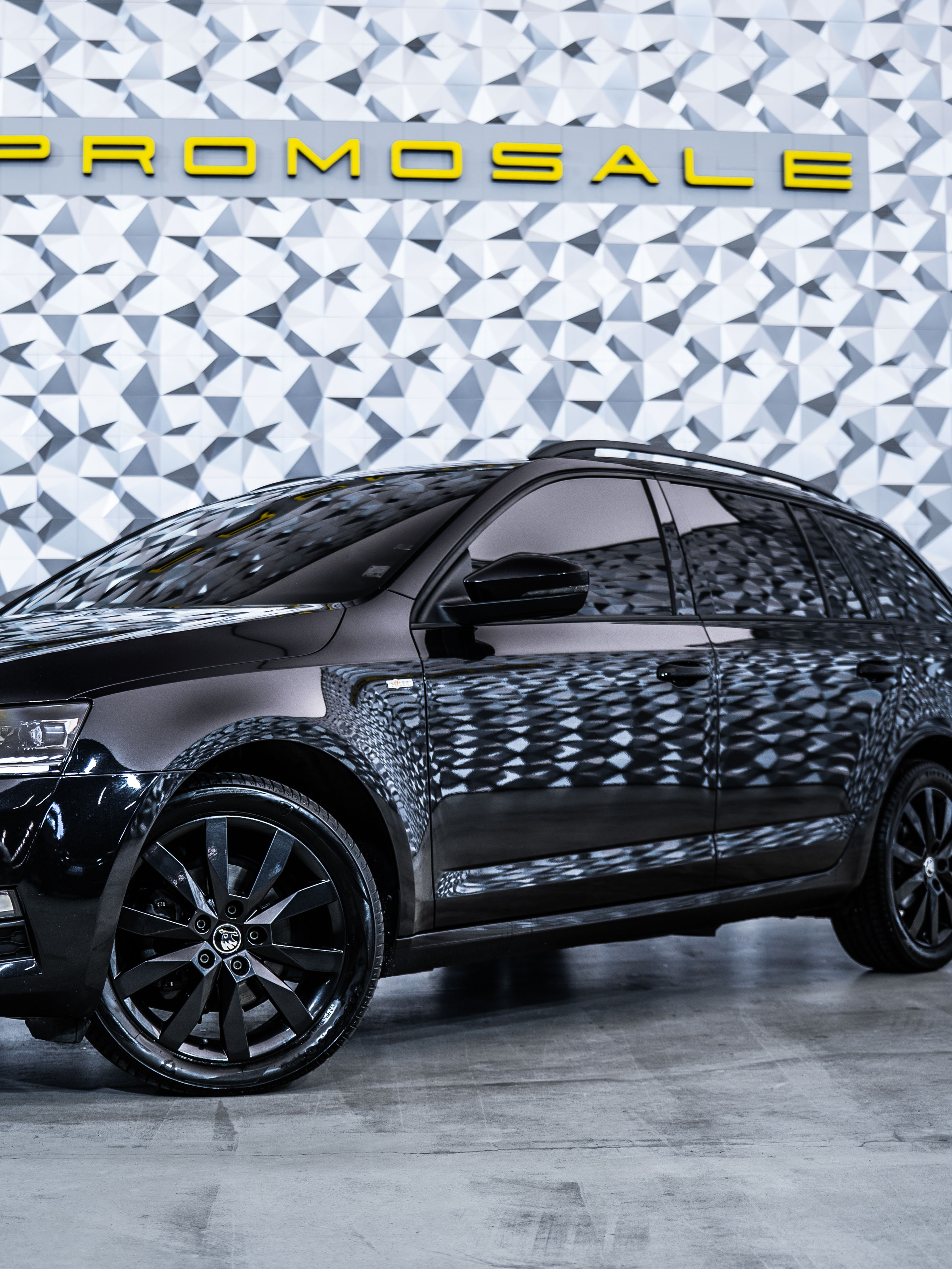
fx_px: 1870
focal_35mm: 51
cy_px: 637
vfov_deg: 37.5
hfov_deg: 28.3
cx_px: 285
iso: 100
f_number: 2.8
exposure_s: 1/40
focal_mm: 35
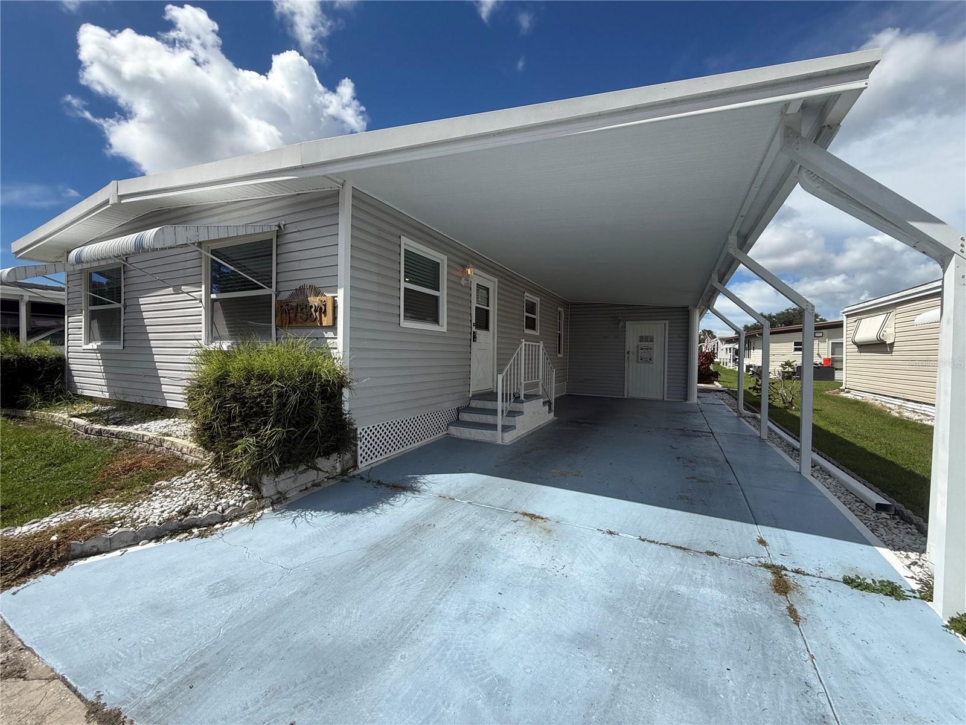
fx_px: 391
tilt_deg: -1.1
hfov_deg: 102.1
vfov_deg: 85.7
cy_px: 362
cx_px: 483
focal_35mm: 14
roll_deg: +0.4
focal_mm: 2.22
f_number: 2.2
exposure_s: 1/2092
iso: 50
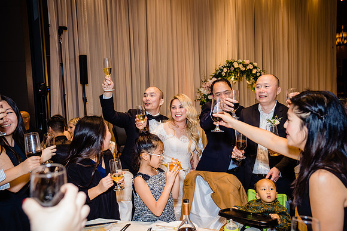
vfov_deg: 37.9
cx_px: 174
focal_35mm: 35
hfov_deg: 54.4
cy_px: 116
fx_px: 337
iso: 1250
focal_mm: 35
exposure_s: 1/160
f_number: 4
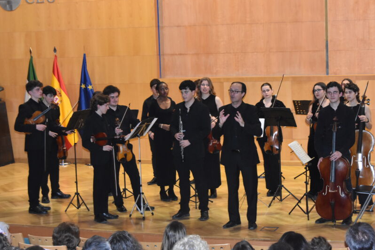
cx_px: 226
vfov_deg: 16.9
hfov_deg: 25.0
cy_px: 136
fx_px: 844
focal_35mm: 81
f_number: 5
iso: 2800
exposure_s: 1/60
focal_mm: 42
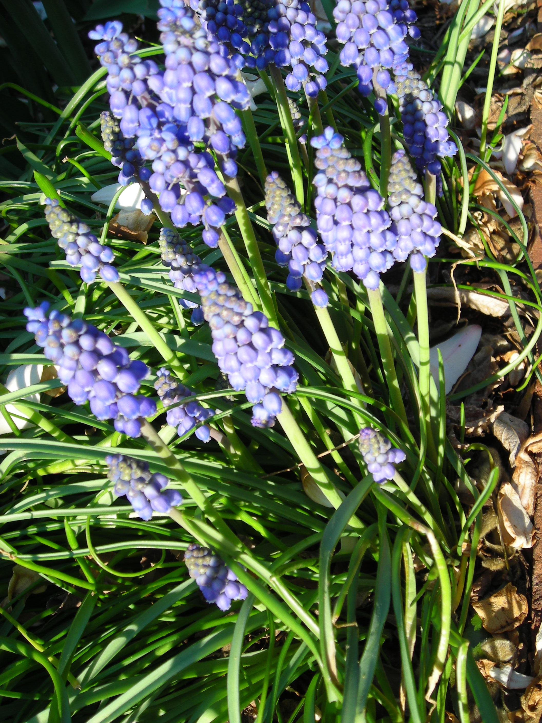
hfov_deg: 35.1
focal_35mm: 41
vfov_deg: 45.8
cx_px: 271
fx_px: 856
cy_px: 362
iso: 50
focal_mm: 6.8
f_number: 3.3
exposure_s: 1/163
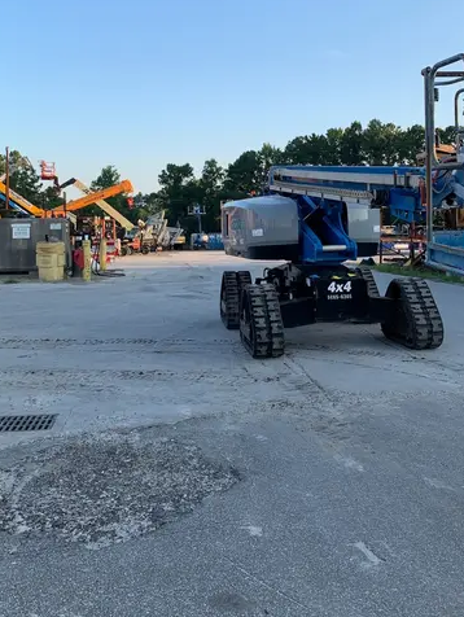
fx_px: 714
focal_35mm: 40
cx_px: 249
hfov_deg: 36.0
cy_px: 222
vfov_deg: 46.2
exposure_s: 1/587
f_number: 1.8
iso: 25
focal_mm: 4.25
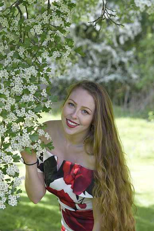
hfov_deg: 13.0
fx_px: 673
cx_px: 77
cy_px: 116
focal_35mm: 105
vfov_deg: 19.5
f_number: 5
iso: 400
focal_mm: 70
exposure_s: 1/400
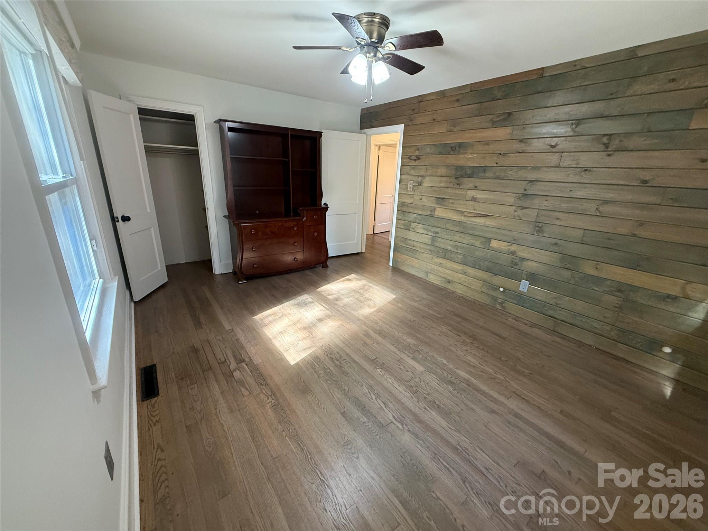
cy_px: 266
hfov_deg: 102.1
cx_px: 354
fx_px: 286
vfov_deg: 85.7
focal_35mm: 14
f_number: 2.2
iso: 320
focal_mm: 2.22
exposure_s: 1/60
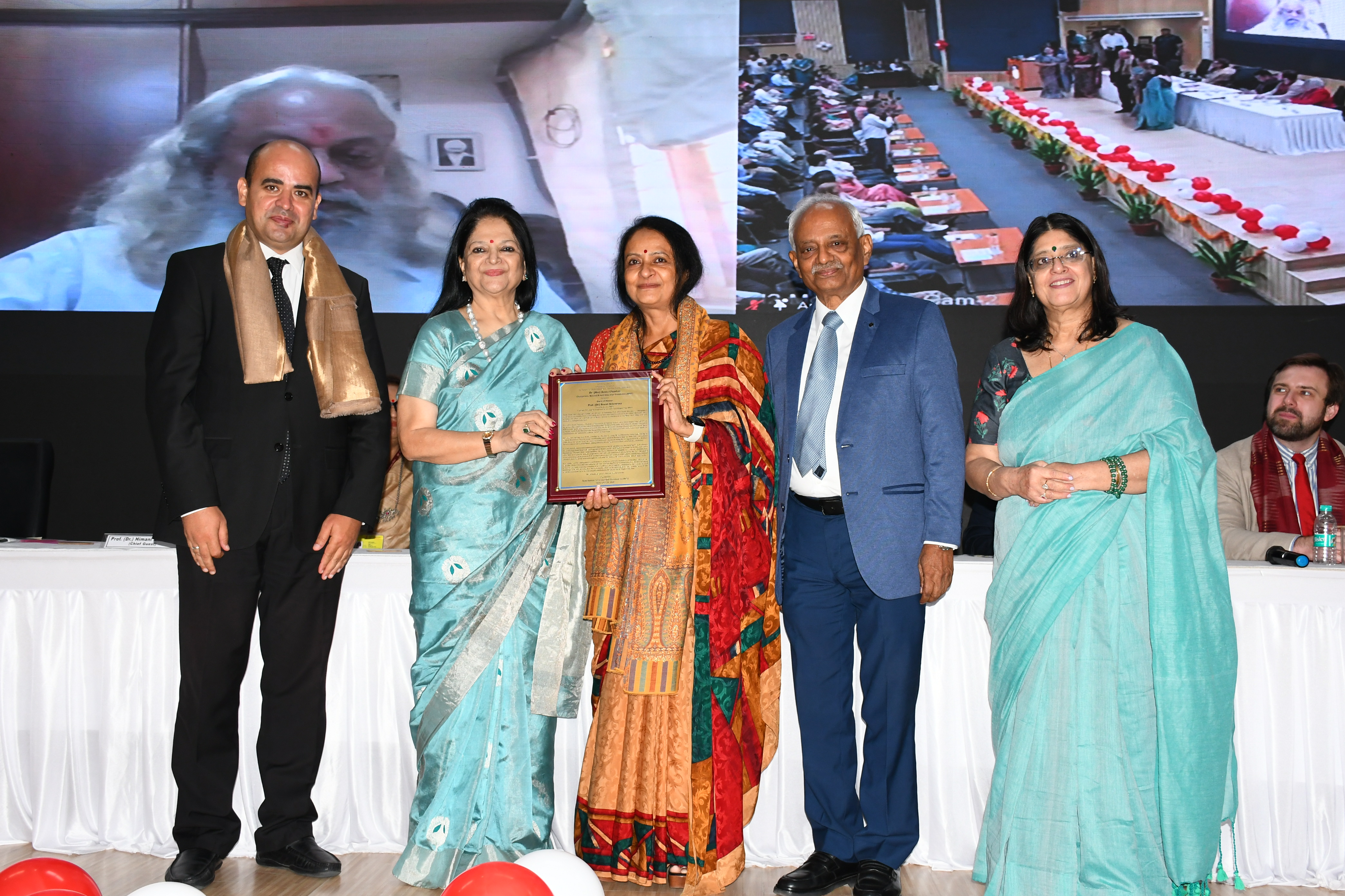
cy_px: 448
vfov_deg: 34.2
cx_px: 672
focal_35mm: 39
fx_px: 1457
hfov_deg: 49.6
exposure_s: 1/125
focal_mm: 26
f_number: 6.3
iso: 800
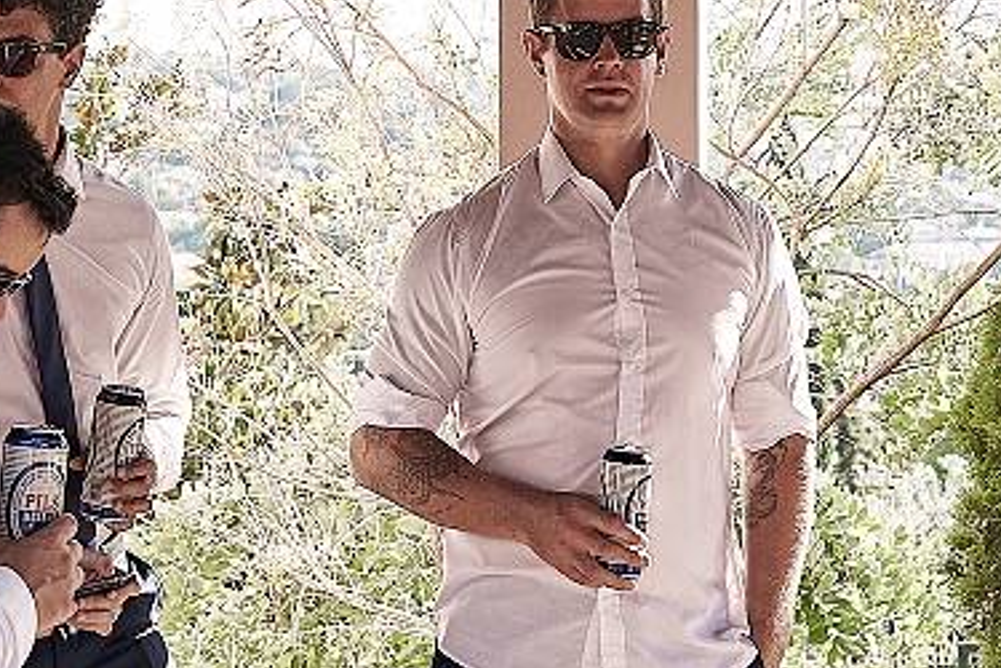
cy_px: -385
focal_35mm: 172
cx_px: 251
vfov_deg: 7.8
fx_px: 4782
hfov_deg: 11.9
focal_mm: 43
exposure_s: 1/200
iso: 160
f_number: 5.6
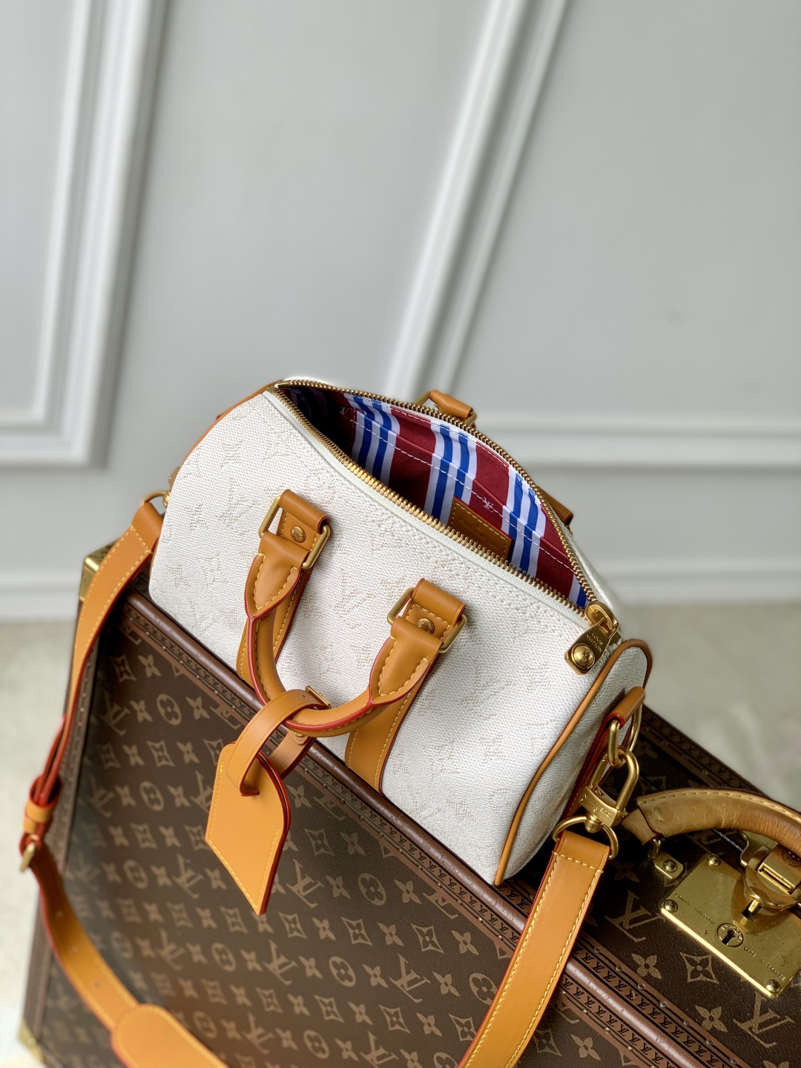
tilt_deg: -39.2
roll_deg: -16.2
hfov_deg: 28.0
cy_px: 534
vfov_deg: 36.8
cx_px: 400
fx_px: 1604
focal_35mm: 52
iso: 16
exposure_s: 1/218
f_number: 2.4
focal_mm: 6
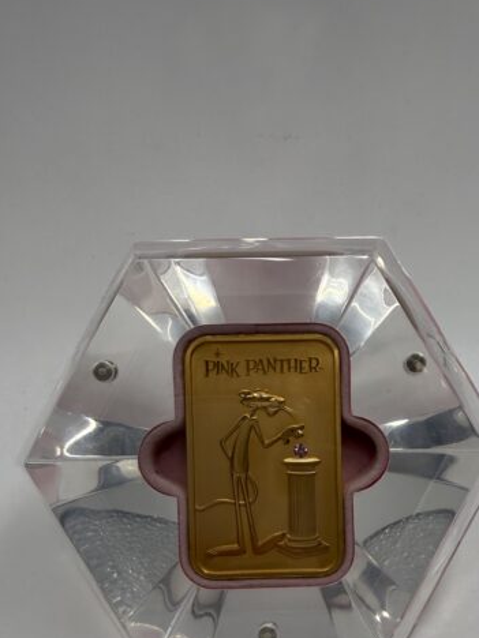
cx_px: 321
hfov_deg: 34.8
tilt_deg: -31.2
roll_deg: -1.2
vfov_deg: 43.3
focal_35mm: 41
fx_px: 756
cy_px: 525
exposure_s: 1/825
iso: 64
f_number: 2.2
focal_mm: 2.22
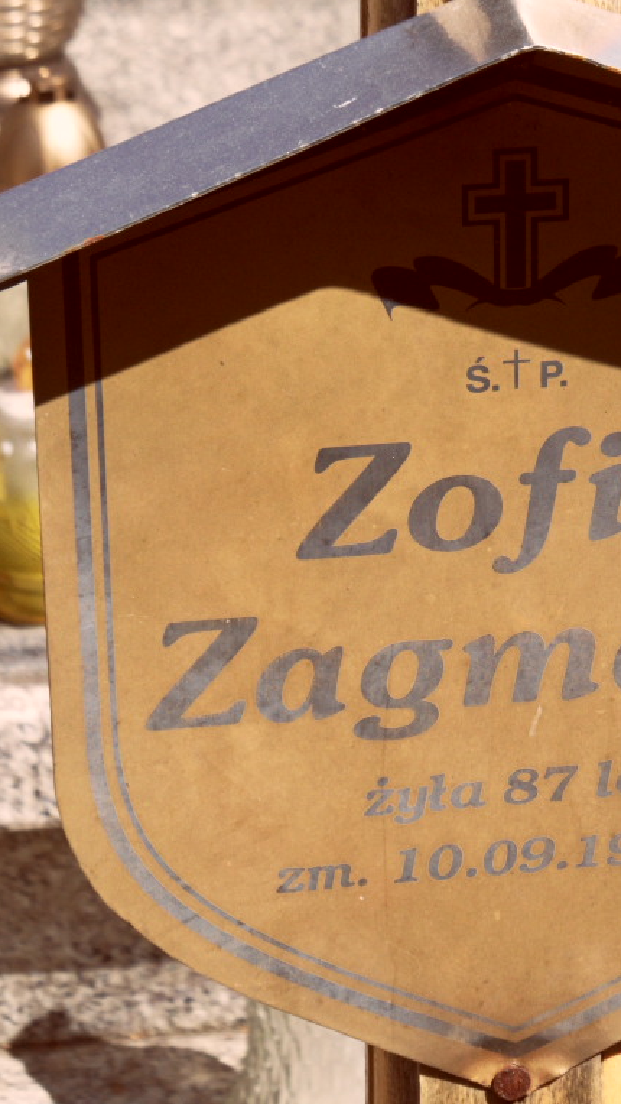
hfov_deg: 8.3
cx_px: 569
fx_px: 4272
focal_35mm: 146
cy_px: 552
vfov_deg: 14.7
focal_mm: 16.3
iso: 80
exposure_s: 1/350
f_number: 4.4
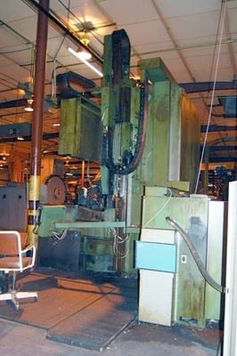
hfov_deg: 43.5
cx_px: 118
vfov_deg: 62.0
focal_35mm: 30
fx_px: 297
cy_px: 178
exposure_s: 1/60
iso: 400
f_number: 3.8
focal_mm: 20
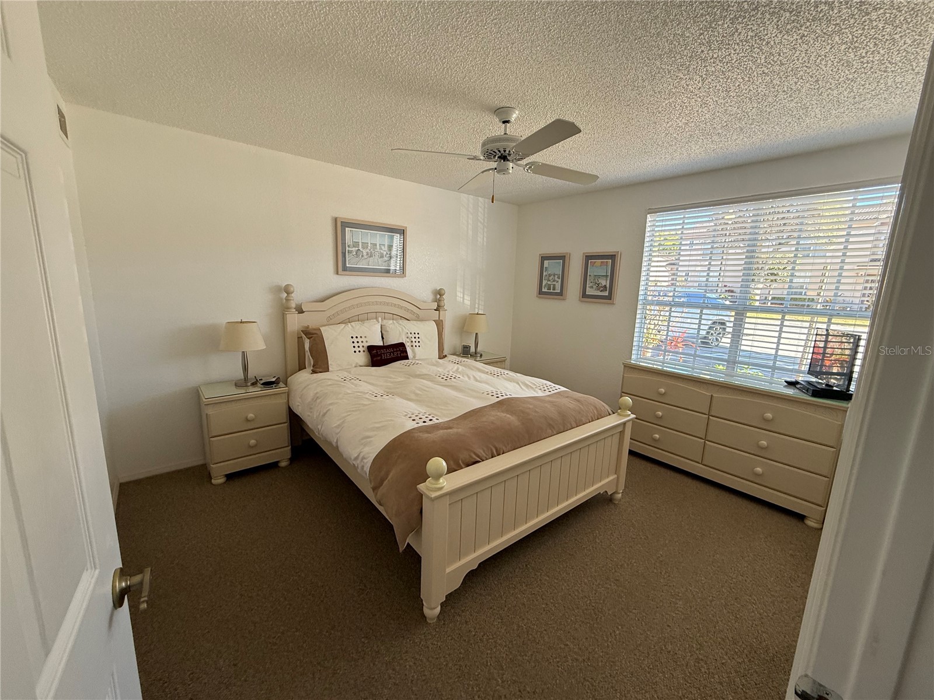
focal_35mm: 14
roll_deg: -2.0
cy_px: 350
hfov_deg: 102.1
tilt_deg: -10.3
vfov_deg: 85.7
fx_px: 378
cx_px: 467
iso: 160
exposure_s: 1/99
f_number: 2.2
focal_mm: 2.22
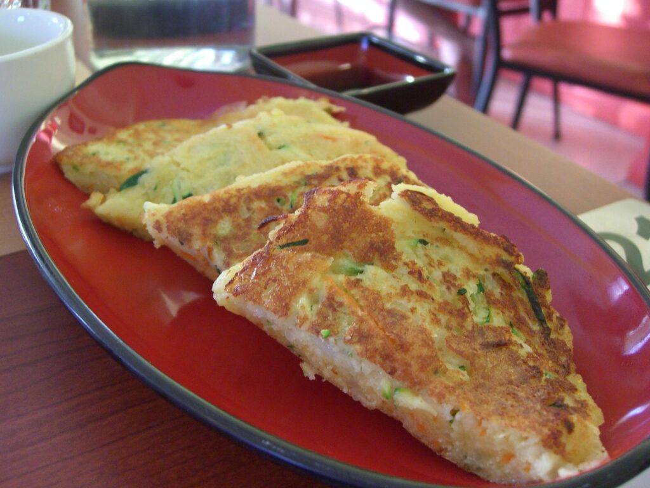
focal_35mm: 38
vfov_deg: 37.7
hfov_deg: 49.0
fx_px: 714
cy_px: 244
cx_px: 325
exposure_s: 1/20
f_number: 2.8
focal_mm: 7.9
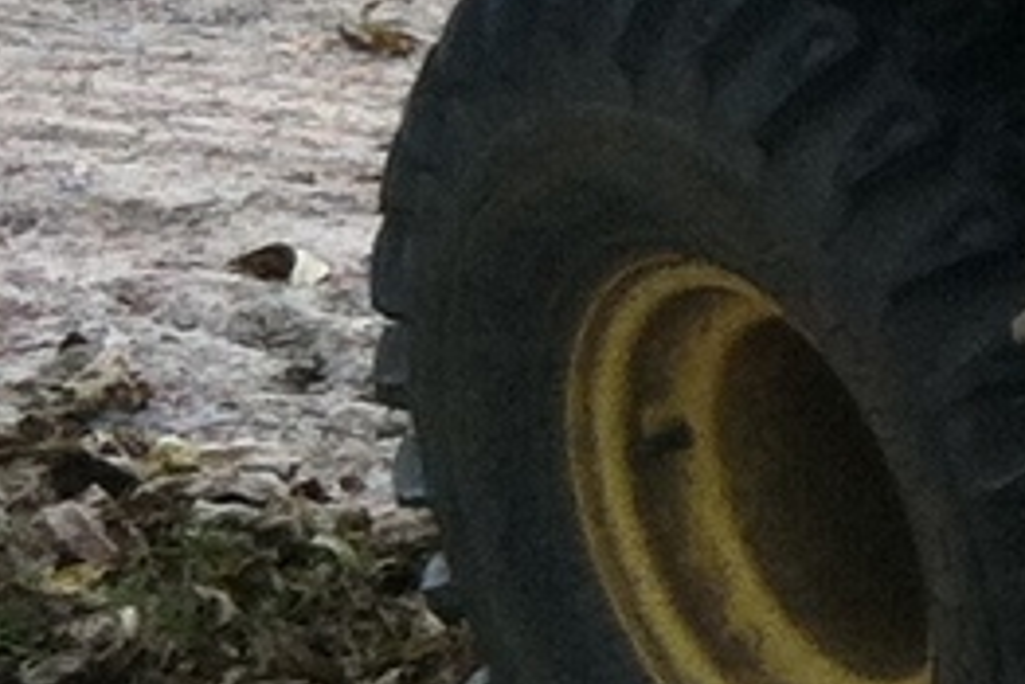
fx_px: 8090
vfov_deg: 4.8
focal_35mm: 284
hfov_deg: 6.5
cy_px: 137
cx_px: 3290
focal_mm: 3.85
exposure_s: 1/196
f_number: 2.8
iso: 80
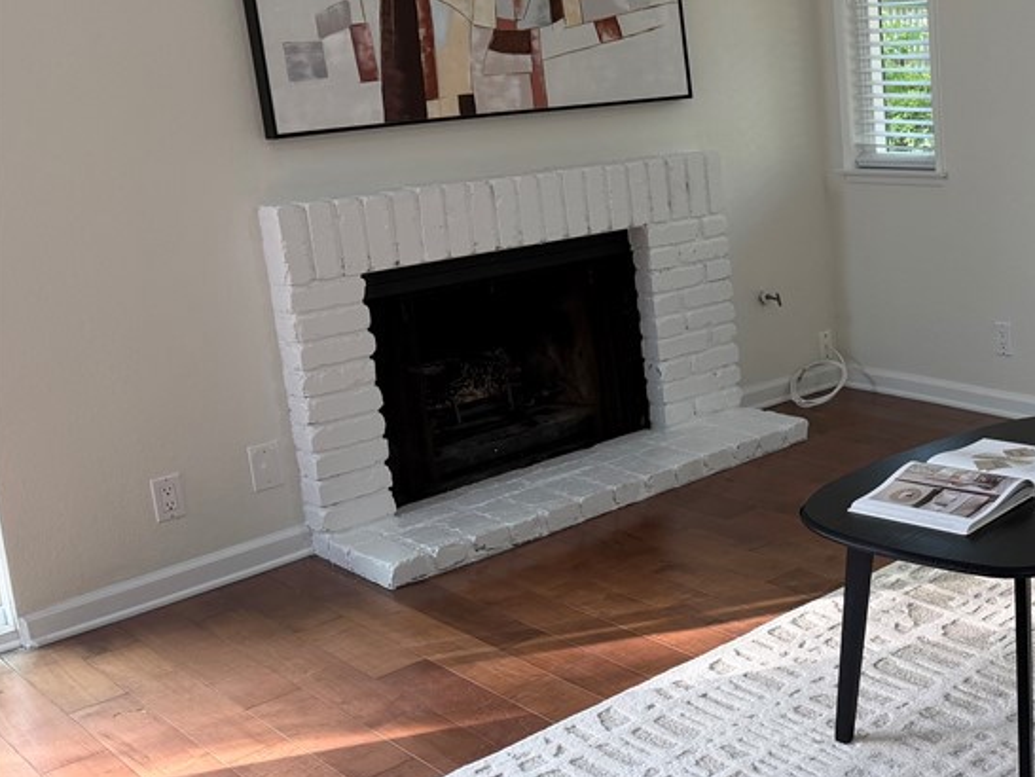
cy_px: 301
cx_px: 961
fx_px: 1346
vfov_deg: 32.1
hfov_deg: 38.7
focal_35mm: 45
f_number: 1.78
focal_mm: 6.76
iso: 125
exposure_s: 1/121
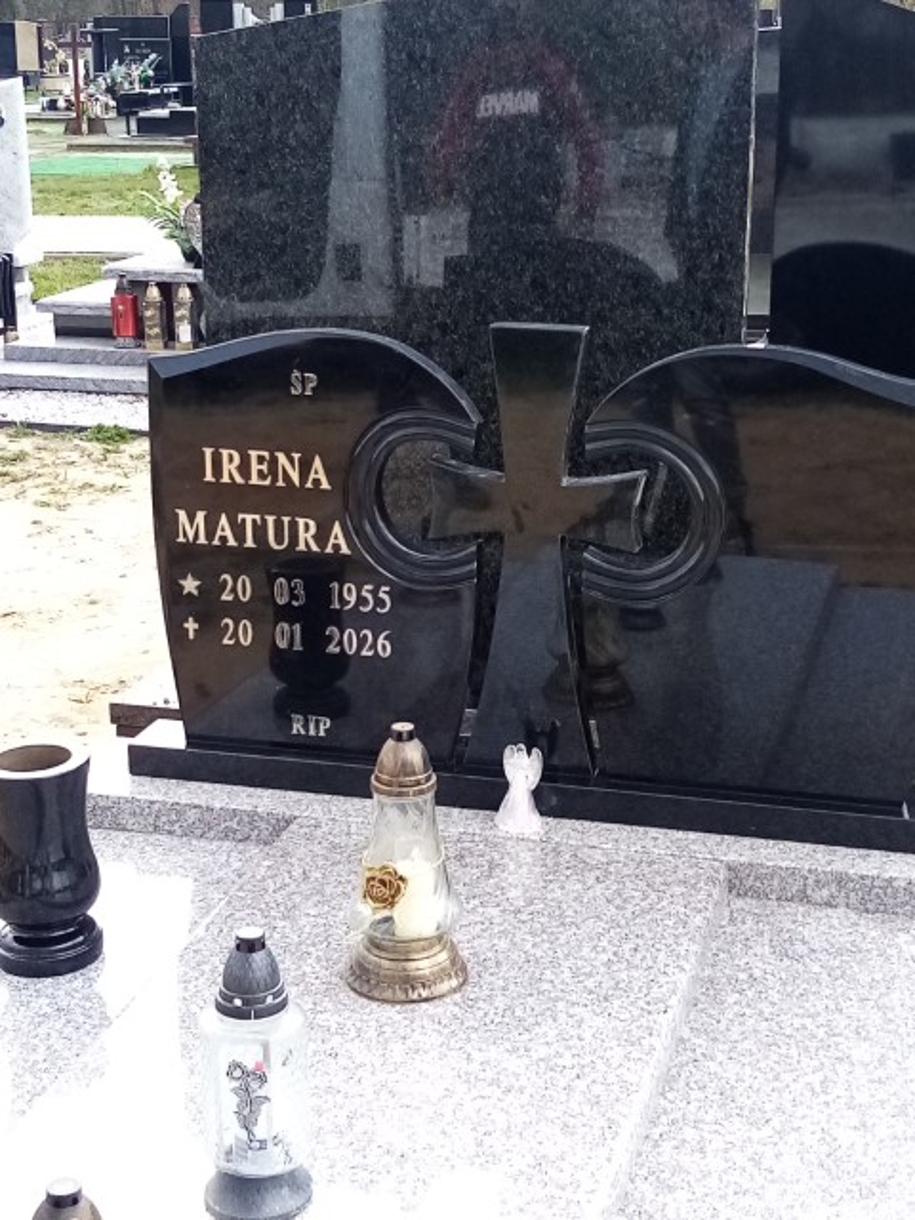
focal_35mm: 26
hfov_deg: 53.1
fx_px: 916
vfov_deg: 67.3
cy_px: 610
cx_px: 458
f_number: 1.8
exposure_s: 1/294
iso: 105
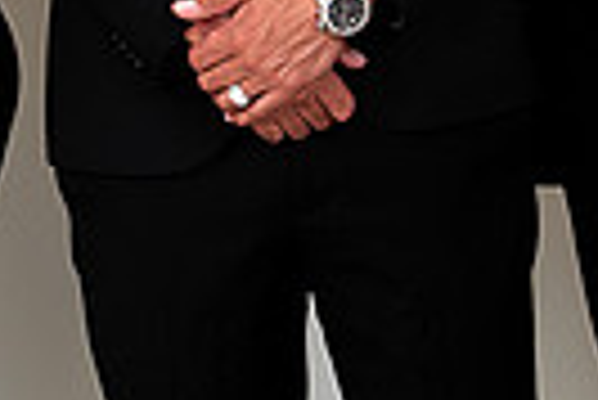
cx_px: 180
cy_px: -330
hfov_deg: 8.4
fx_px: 4057
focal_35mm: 244
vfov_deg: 5.6
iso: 200
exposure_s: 1/160
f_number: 5.6
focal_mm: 56
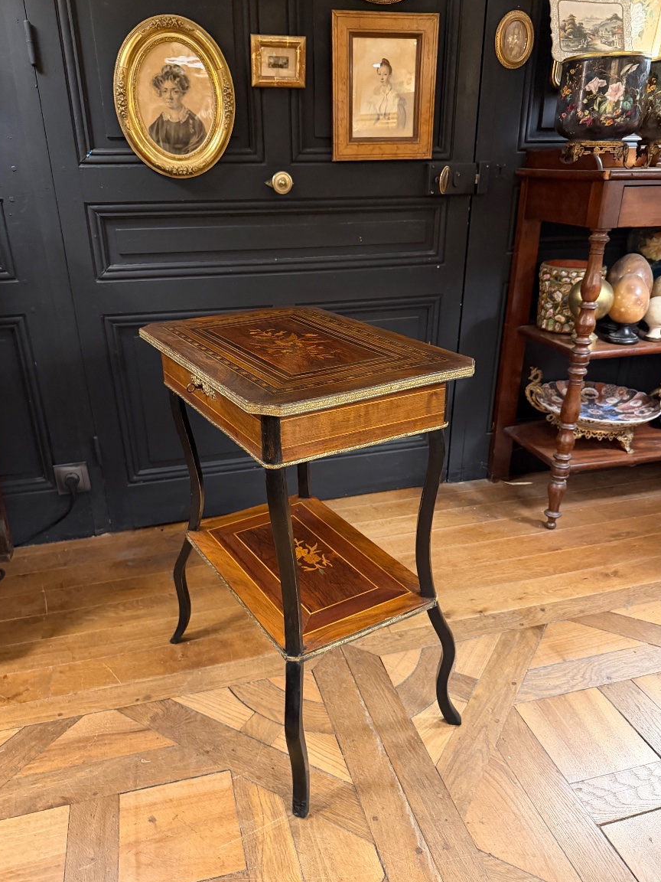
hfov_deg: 54.9
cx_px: 326
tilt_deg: -23.0
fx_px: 637
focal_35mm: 25
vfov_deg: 69.4
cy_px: 452
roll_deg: +1.1
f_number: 1.78
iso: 800
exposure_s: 1/33
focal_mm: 6.76
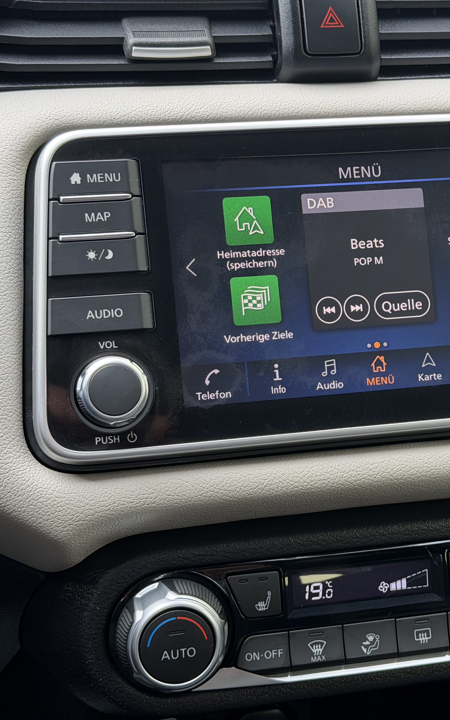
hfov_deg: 19.0
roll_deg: -2.8
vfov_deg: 30.2
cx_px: 355
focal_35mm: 68
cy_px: 360
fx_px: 1334
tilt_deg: -21.9
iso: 80
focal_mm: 6.76
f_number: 1.78
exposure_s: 1/121
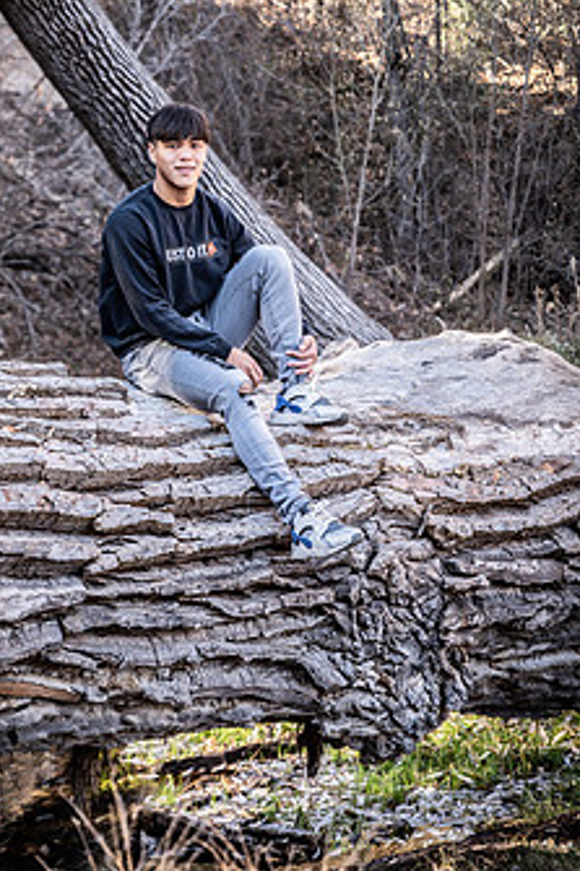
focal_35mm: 94
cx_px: 237
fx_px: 2274
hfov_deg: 14.5
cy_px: 317
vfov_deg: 21.6
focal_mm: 70
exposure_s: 1/125
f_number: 3.2
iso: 125
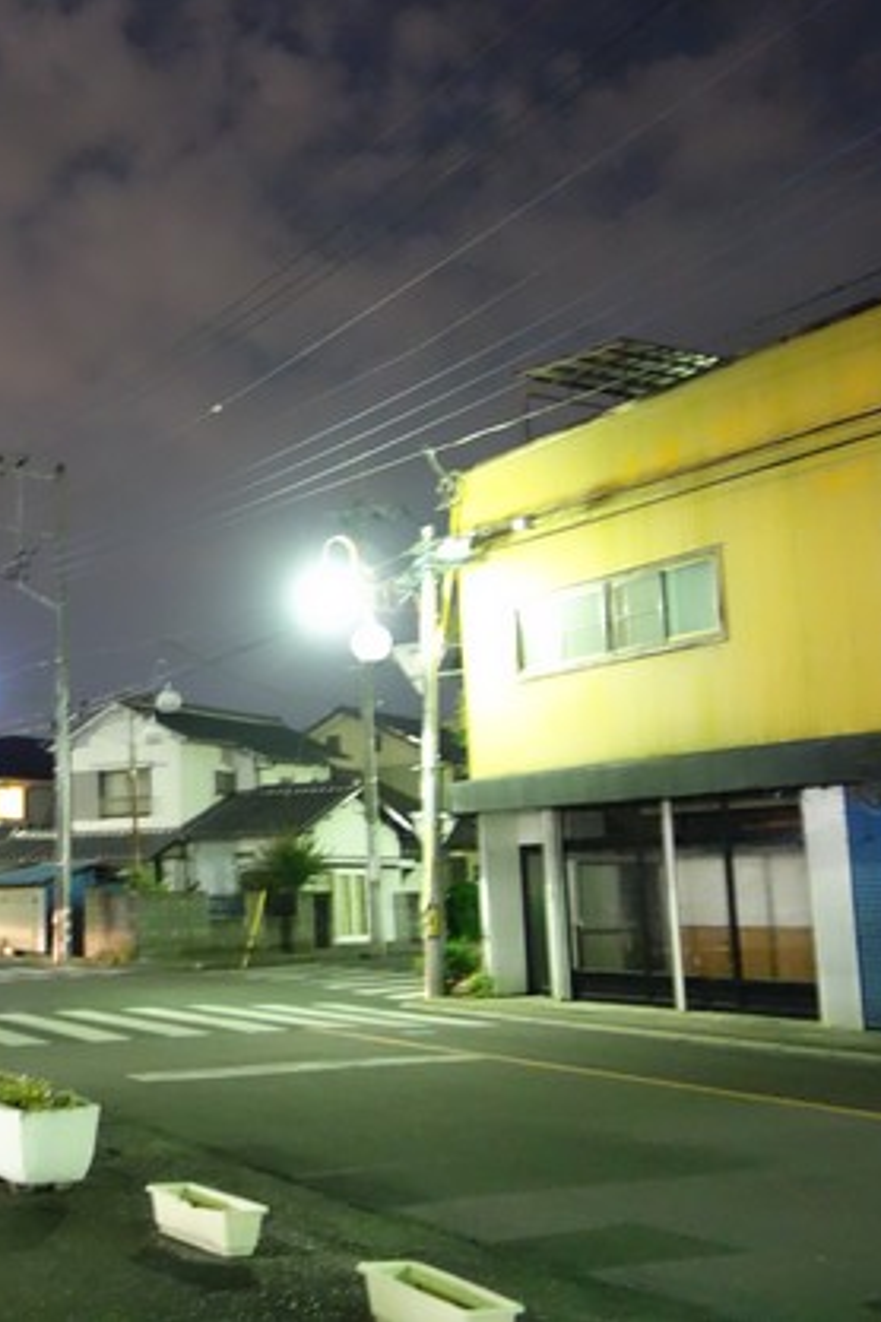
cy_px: 648
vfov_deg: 45.4
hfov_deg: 29.3
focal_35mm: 43
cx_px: 19
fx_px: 1578
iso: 3200
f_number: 1.8
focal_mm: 10.4
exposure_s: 1/5
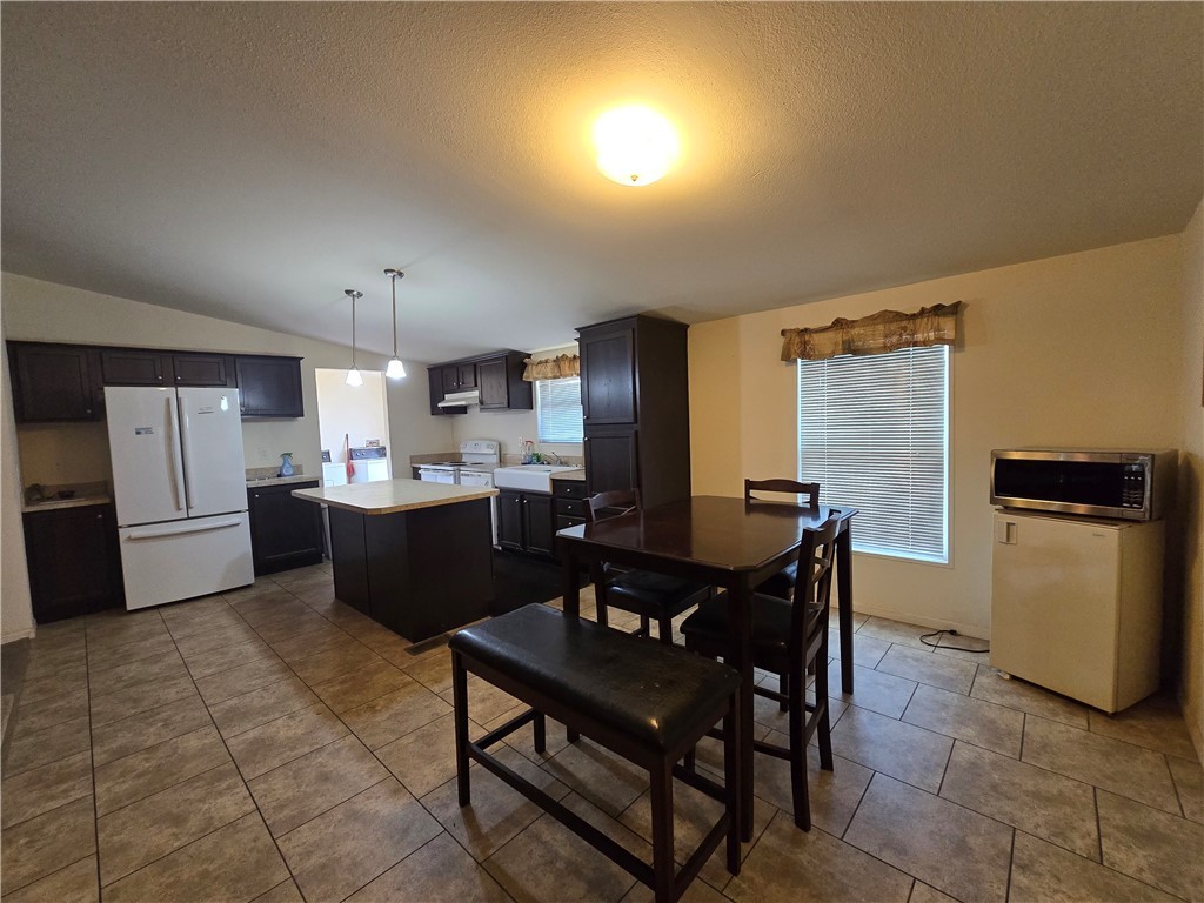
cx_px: 602
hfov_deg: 106.2
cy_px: 452
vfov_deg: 89.9
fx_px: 452
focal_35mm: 13
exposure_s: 1/60
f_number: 2.2
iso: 320
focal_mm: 2.2
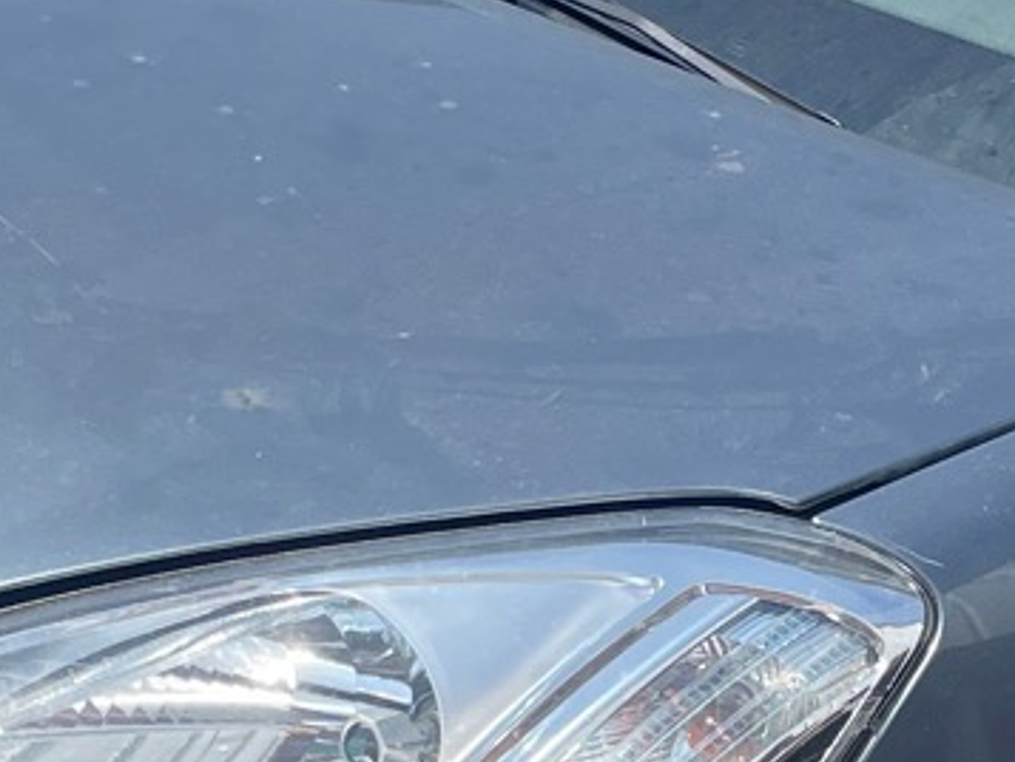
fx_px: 3842
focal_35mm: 131
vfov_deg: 11.3
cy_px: 626
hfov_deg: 14.9
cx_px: 836
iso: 32
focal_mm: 4.2
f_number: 1.6
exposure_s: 1/2398
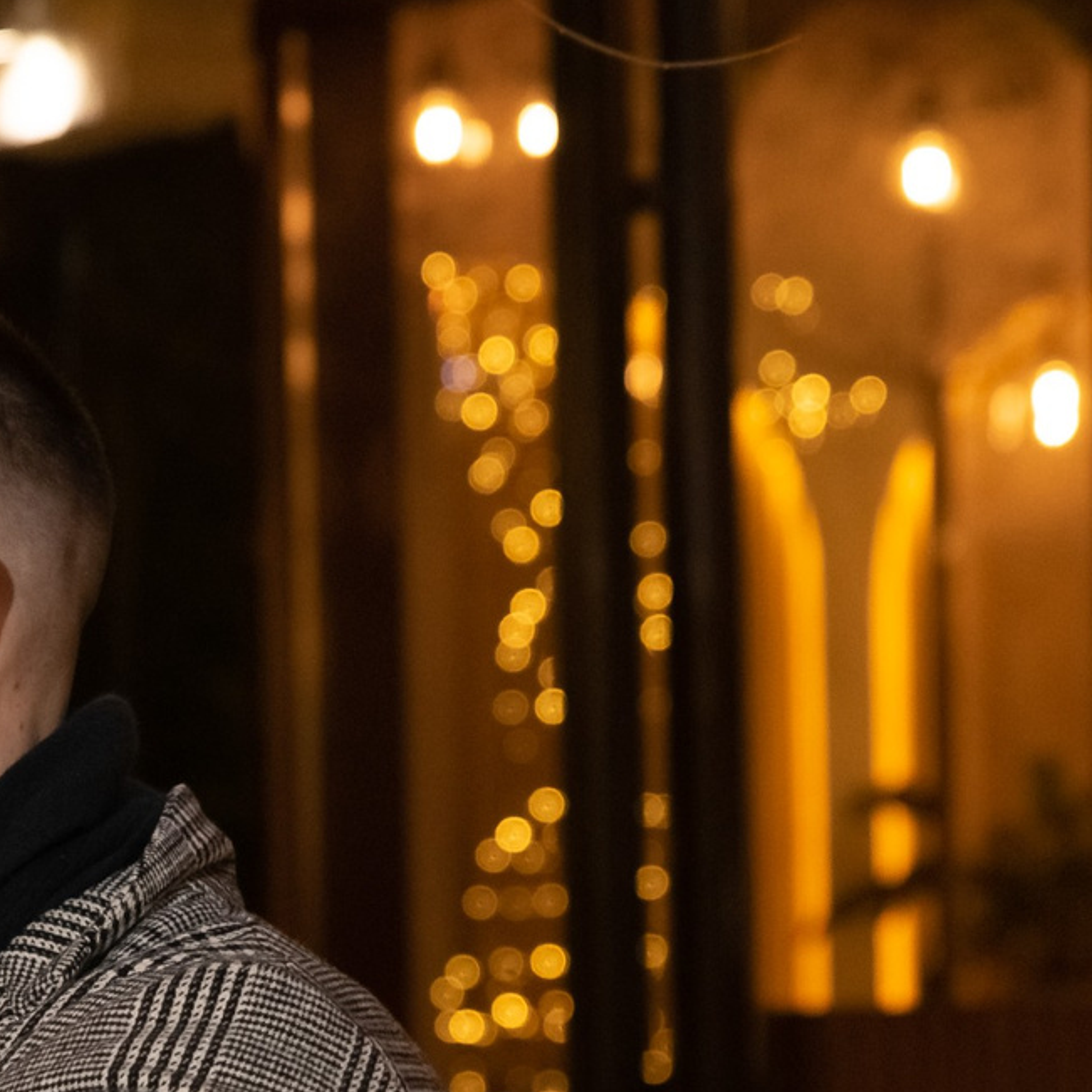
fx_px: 8352
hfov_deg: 7.5
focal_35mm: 234
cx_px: 314
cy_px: 1064
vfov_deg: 7.5
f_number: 4
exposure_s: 1/160
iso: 1000
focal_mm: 70
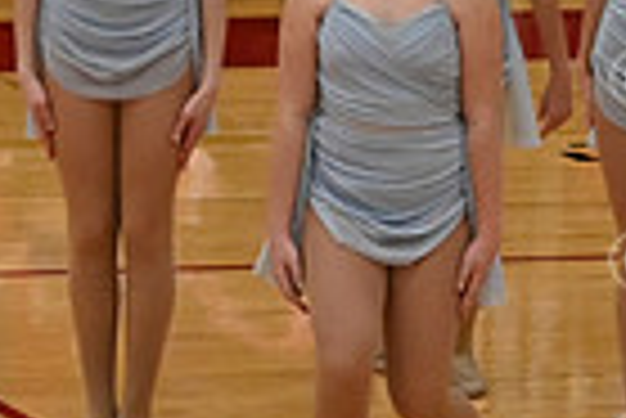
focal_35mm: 593
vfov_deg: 2.3
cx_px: 1261
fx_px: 10322
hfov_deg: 3.4
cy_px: -11
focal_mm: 95
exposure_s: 1/400
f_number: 4
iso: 5000
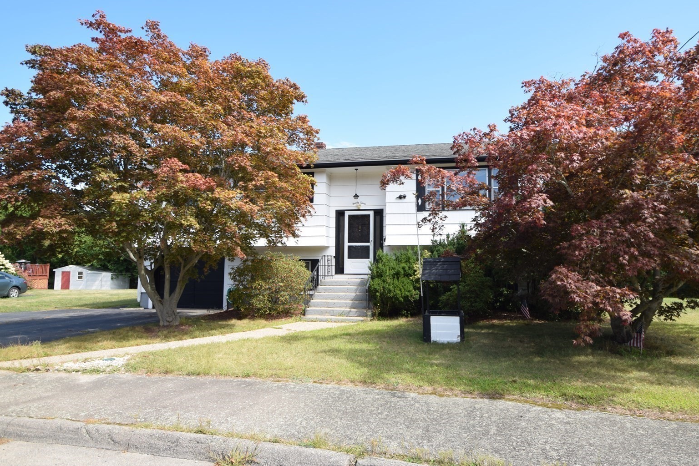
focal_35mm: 20
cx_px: 385
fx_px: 388
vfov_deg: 61.9
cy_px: 229
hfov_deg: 83.7
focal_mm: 10
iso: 100
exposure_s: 1/160
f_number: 6.3
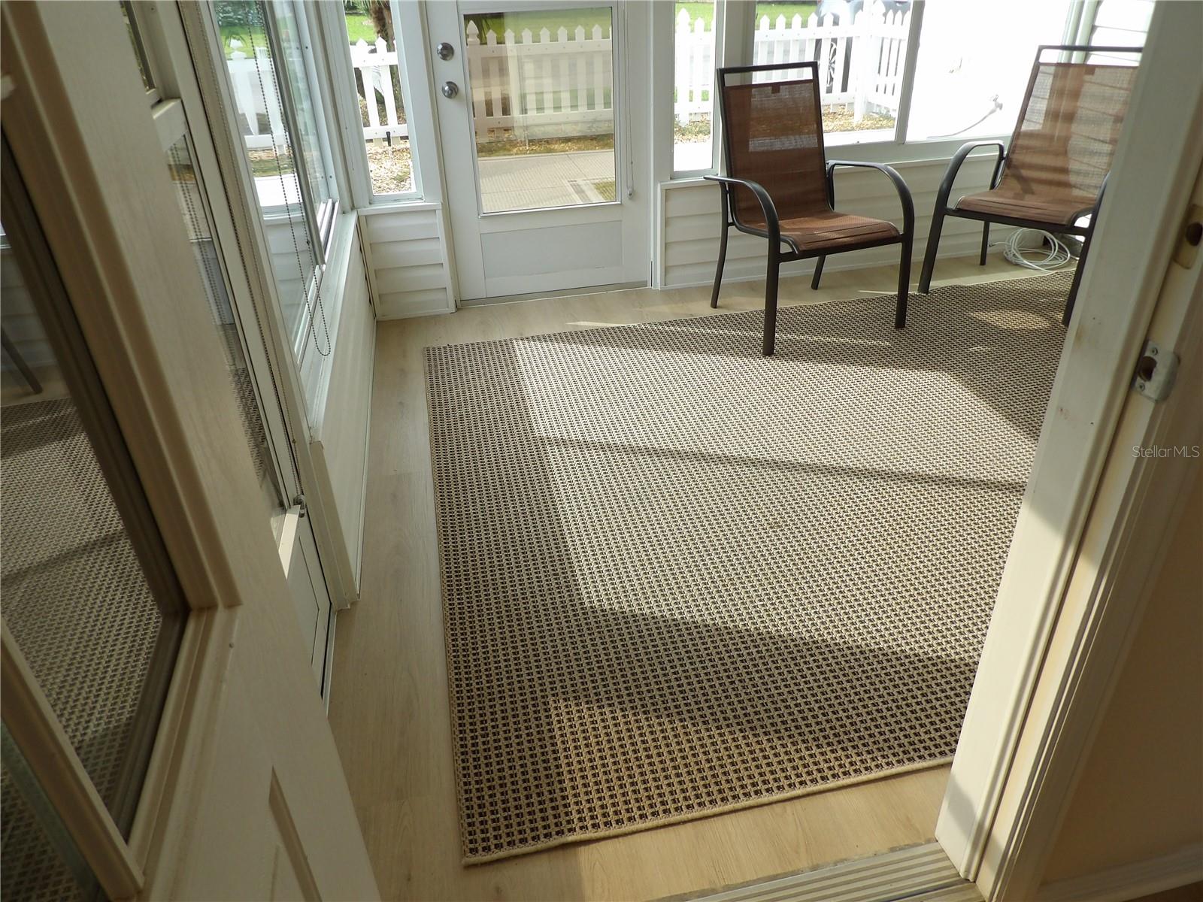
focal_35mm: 24
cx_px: 602
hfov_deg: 71.6
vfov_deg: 56.8
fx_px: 834
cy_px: 451
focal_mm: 4.3
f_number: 3.2
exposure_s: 1/180
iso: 100
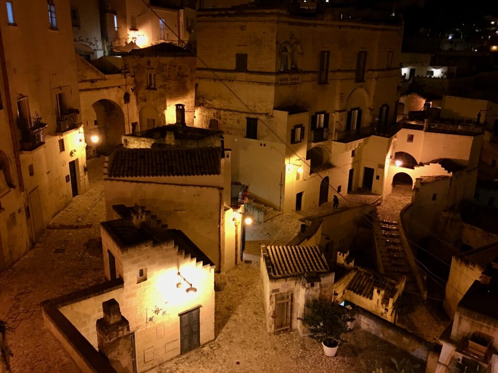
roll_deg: -2.1
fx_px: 417
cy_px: 186
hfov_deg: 61.7
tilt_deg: -16.6
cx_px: 249
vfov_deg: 48.2
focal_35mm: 29
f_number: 2.2
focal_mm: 4.15
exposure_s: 1/8
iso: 125
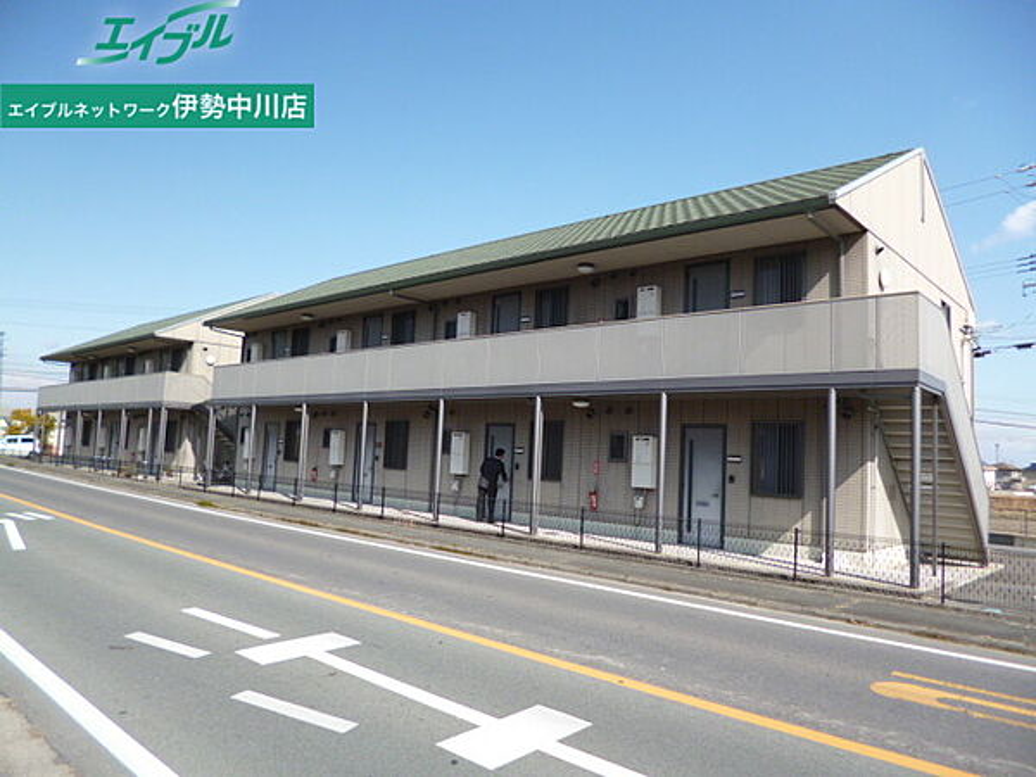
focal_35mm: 24
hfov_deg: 71.6
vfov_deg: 56.8
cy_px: 388
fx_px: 718
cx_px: 518
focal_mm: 4.3
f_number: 2.5
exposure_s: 1/1300
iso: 100
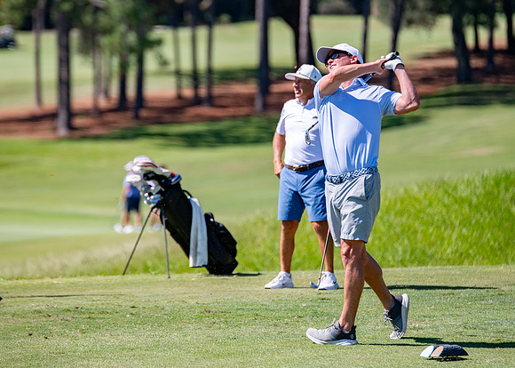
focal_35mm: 254
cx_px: 225
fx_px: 3718
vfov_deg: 5.7
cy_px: 128
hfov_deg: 7.9
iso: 100
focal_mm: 175
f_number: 2.8
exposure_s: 1/1600
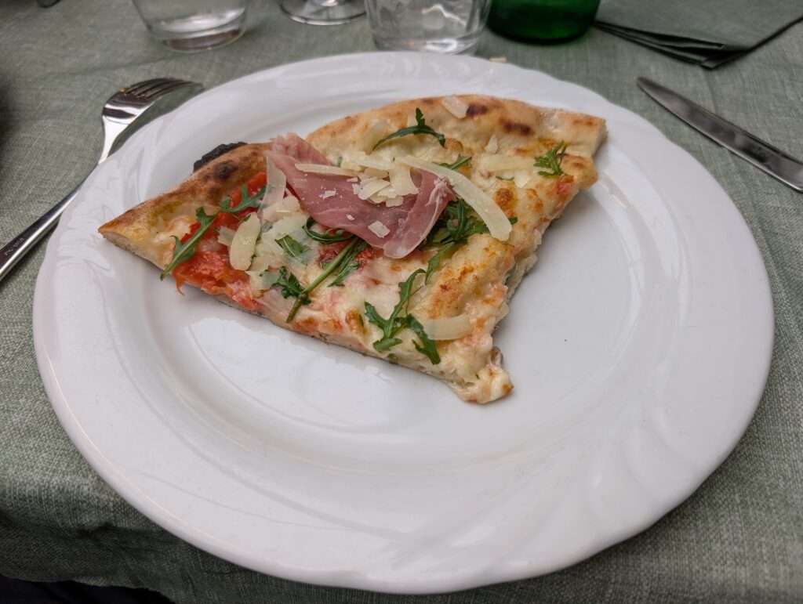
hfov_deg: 71.5
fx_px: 558
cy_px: 302
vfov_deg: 56.9
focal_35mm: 24
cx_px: 402
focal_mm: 6.9
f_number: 1.68
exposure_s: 1/620
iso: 167
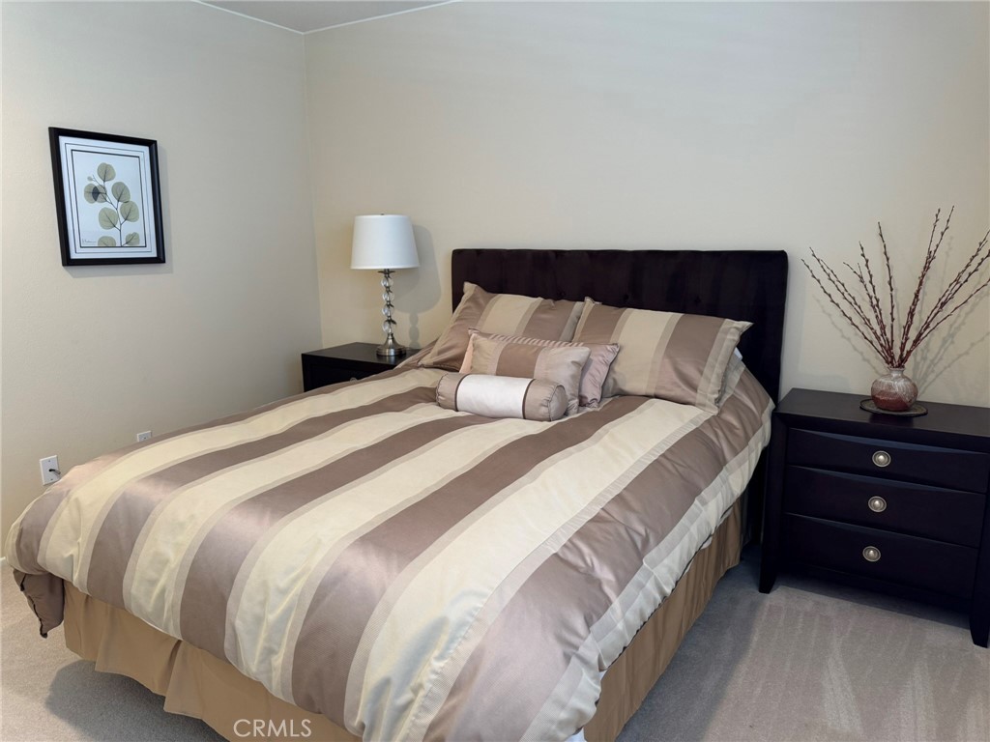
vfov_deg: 56.8
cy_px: 371
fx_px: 686
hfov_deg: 71.6
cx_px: 495
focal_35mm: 24
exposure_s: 1/60
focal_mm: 6.76
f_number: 1.78
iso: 200
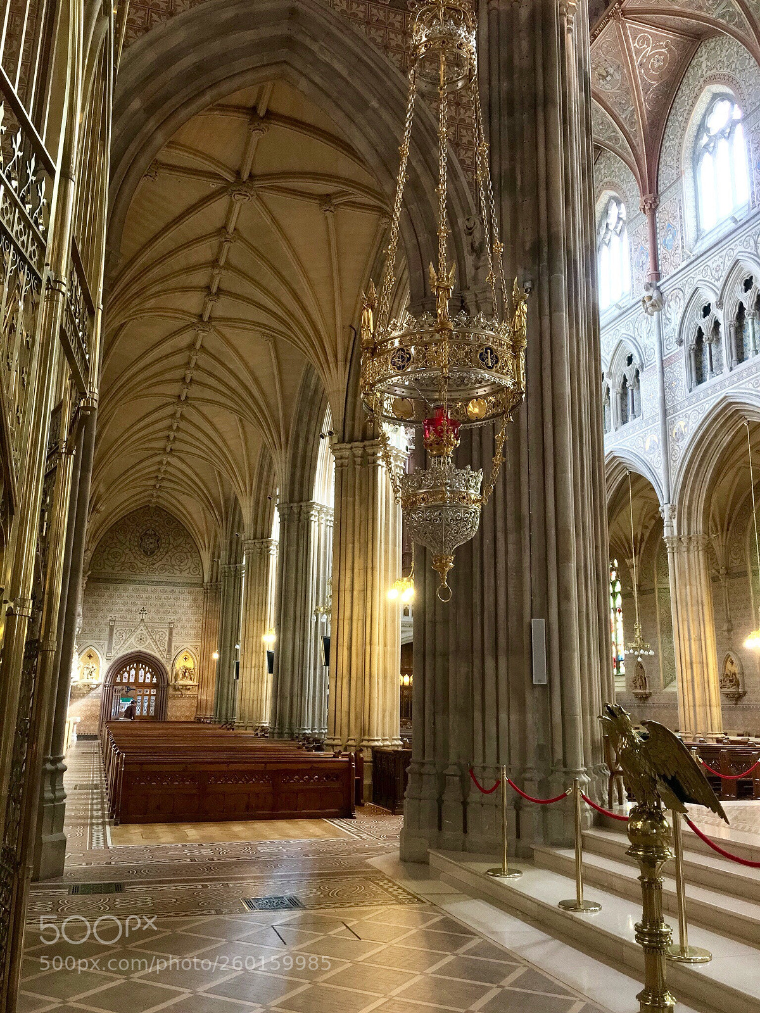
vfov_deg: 61.7
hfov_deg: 48.2
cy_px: 506
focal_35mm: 29
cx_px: 380
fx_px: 849
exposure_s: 1/25
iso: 200
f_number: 2.2
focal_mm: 4.15
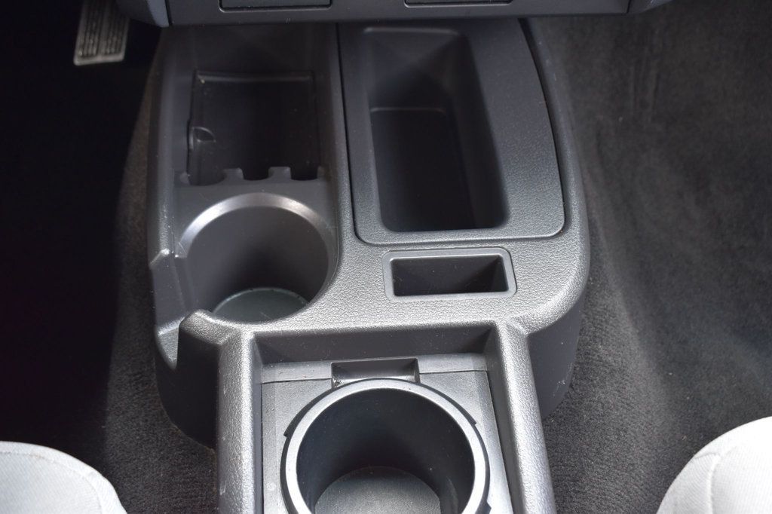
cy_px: 257
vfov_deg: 30.8
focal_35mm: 44
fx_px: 932
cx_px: 386
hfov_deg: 45.0
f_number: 6.3
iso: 800
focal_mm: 29
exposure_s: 1/15
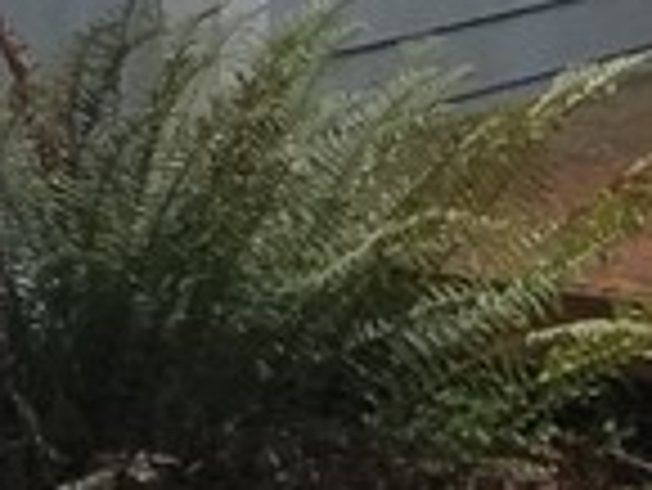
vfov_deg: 7.9
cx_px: -1061
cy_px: -319
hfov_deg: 9.3
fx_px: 3469
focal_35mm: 184
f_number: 1.7
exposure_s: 1/127
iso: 50
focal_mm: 4.2
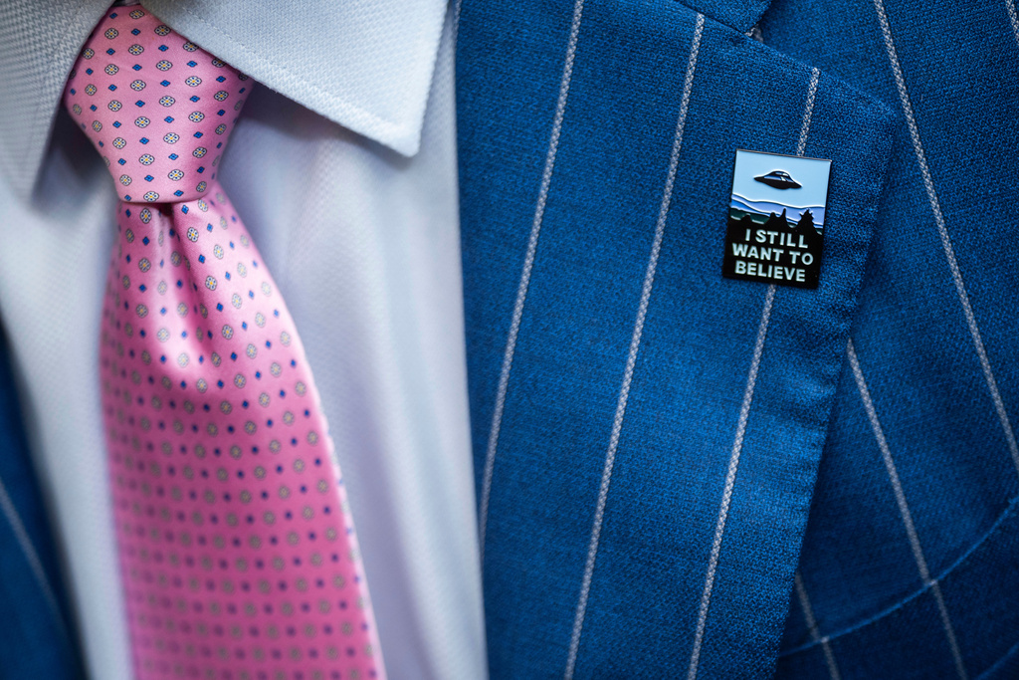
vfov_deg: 10.2
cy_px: 340
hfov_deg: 15.2
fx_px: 3822
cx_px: 510
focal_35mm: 135
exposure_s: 1/500
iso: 800
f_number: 1.8
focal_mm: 135
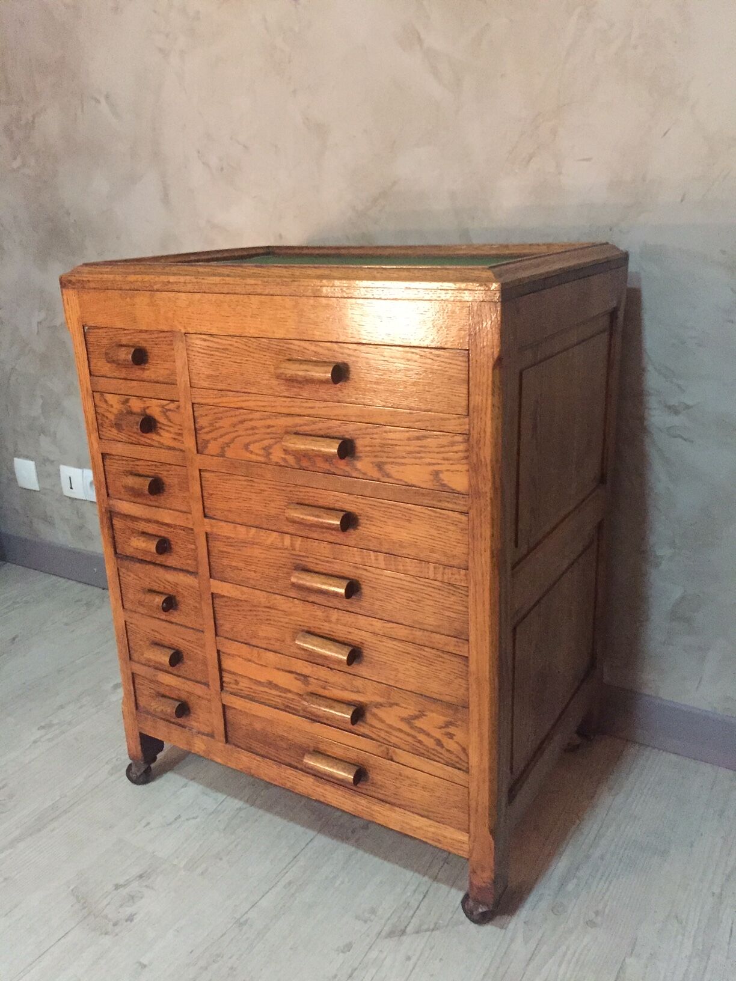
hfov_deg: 48.2
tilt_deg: -20.3
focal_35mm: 29
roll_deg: +1.3
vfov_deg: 61.7
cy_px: 490
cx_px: 368
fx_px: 822
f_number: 2.2
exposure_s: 1/17
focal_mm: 4.15
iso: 500
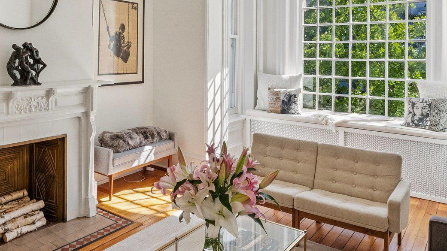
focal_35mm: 33
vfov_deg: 34.9
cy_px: 67
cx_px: 99
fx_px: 391
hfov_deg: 55.9
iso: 2500
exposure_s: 1/125
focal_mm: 16
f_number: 16
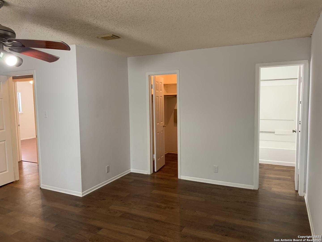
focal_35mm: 26
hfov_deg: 67.3
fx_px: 242
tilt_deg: -4.7
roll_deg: +1.3
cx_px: 161
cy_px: 121
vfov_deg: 53.1
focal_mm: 4.25
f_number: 1.8
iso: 250
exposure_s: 1/60
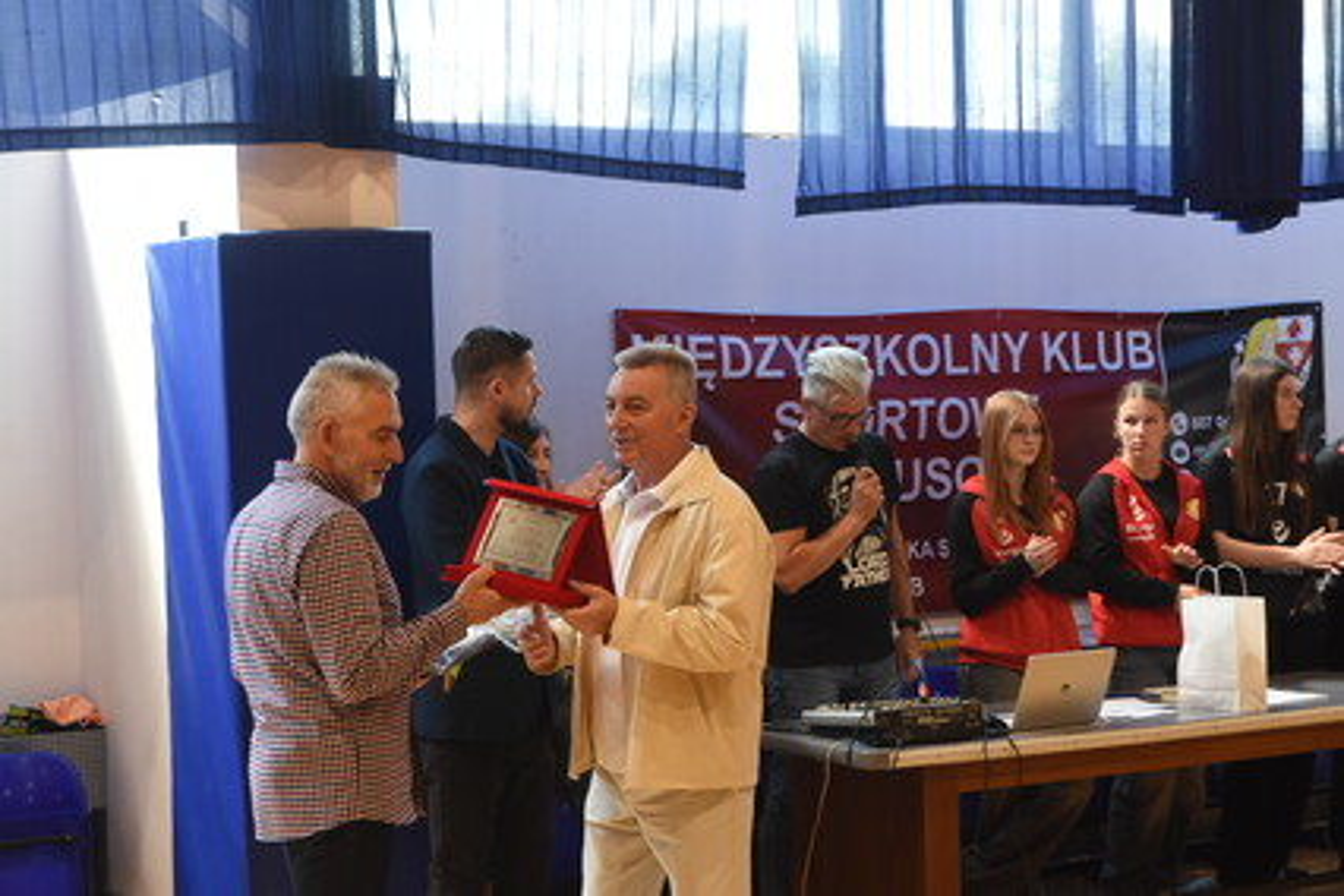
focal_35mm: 75
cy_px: 448
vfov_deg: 18.2
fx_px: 2800
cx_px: 672
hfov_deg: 27.0
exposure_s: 1/160
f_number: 4
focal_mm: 50
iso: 1000
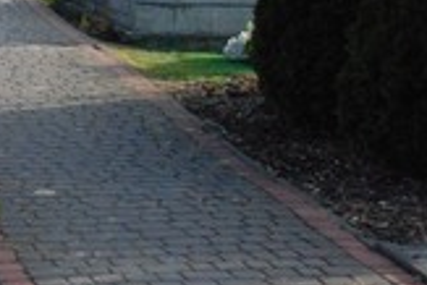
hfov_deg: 15.0
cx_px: -259
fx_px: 1472
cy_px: 256
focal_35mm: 124
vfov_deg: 11.0
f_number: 11
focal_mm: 21
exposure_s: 1/500
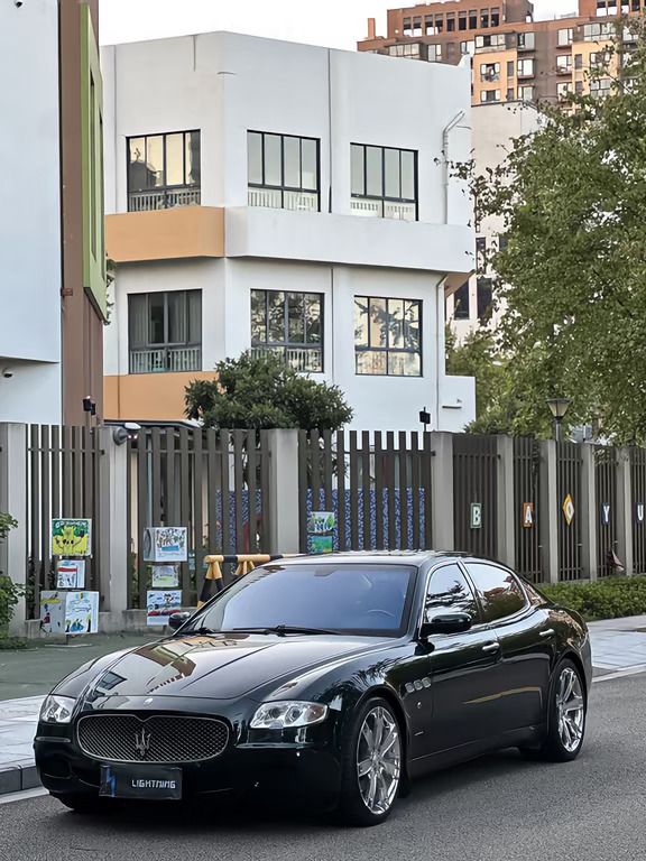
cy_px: 430
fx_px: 1916
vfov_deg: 25.3
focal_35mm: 77
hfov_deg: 19.1
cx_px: 323
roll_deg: +0.3
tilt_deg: +3.5
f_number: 2.8
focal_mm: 9
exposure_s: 1/121
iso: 160
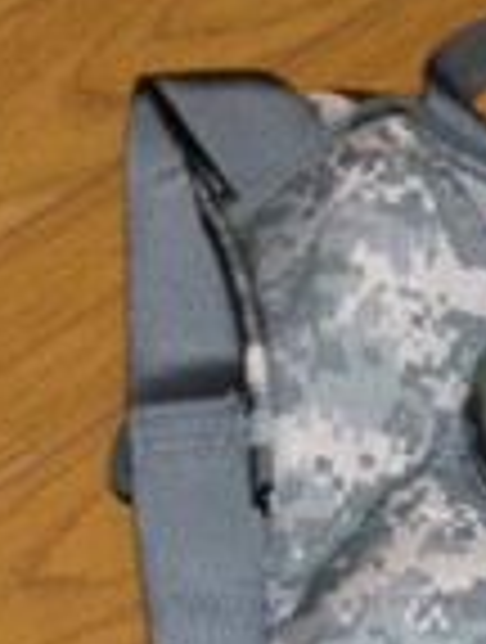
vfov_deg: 16.6
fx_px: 2050
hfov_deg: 13.2
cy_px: 892
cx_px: 590
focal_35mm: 110
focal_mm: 4.28
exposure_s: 1/20
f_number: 2.4
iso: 320
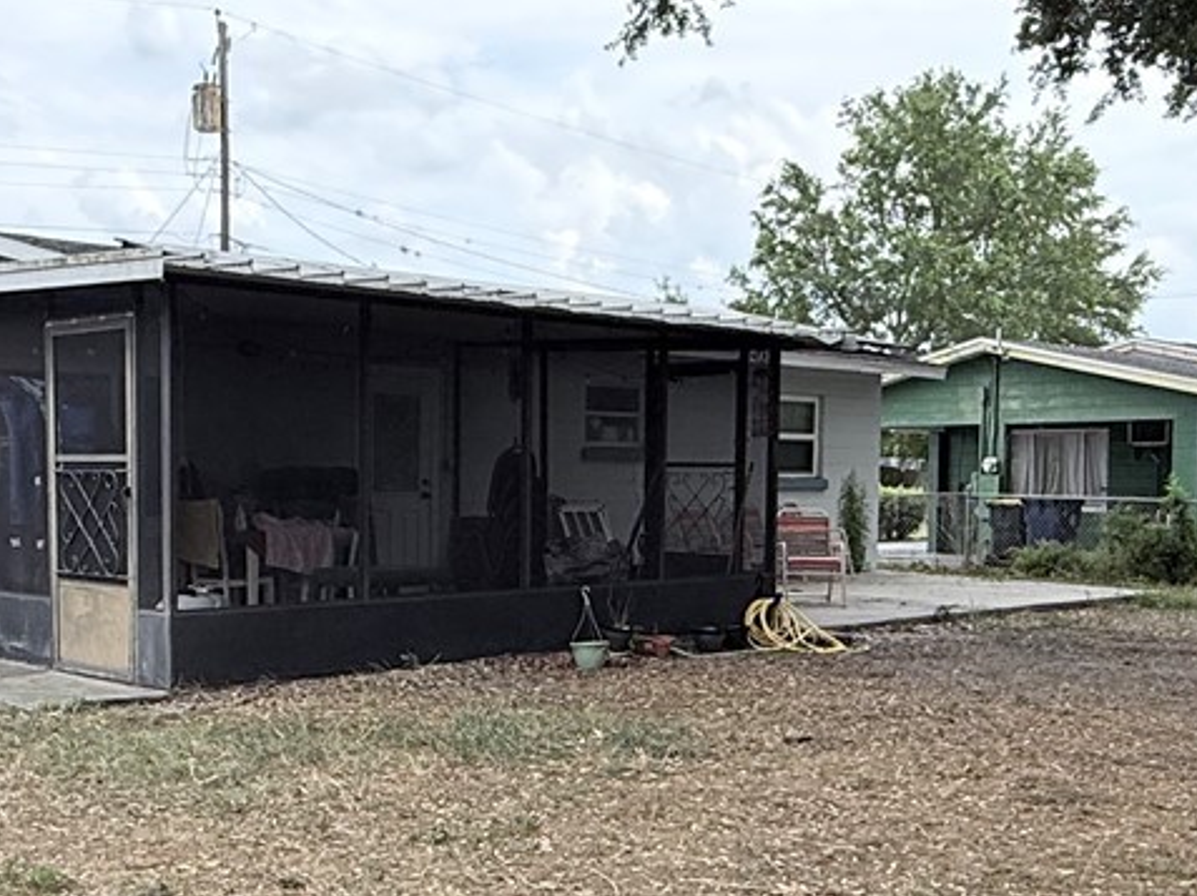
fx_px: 1624
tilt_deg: -3.7
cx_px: 509
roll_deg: -0.3
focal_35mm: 47
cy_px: 597
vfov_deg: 30.6
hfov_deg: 40.4
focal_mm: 2.22
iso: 50
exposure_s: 1/1105
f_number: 2.2
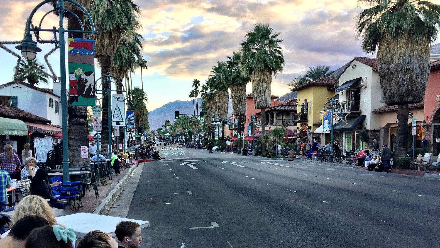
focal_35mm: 32
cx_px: 219
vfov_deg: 36.4
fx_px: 373
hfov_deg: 61.0
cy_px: 161
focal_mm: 4.15
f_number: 2.2
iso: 32
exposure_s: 1/197
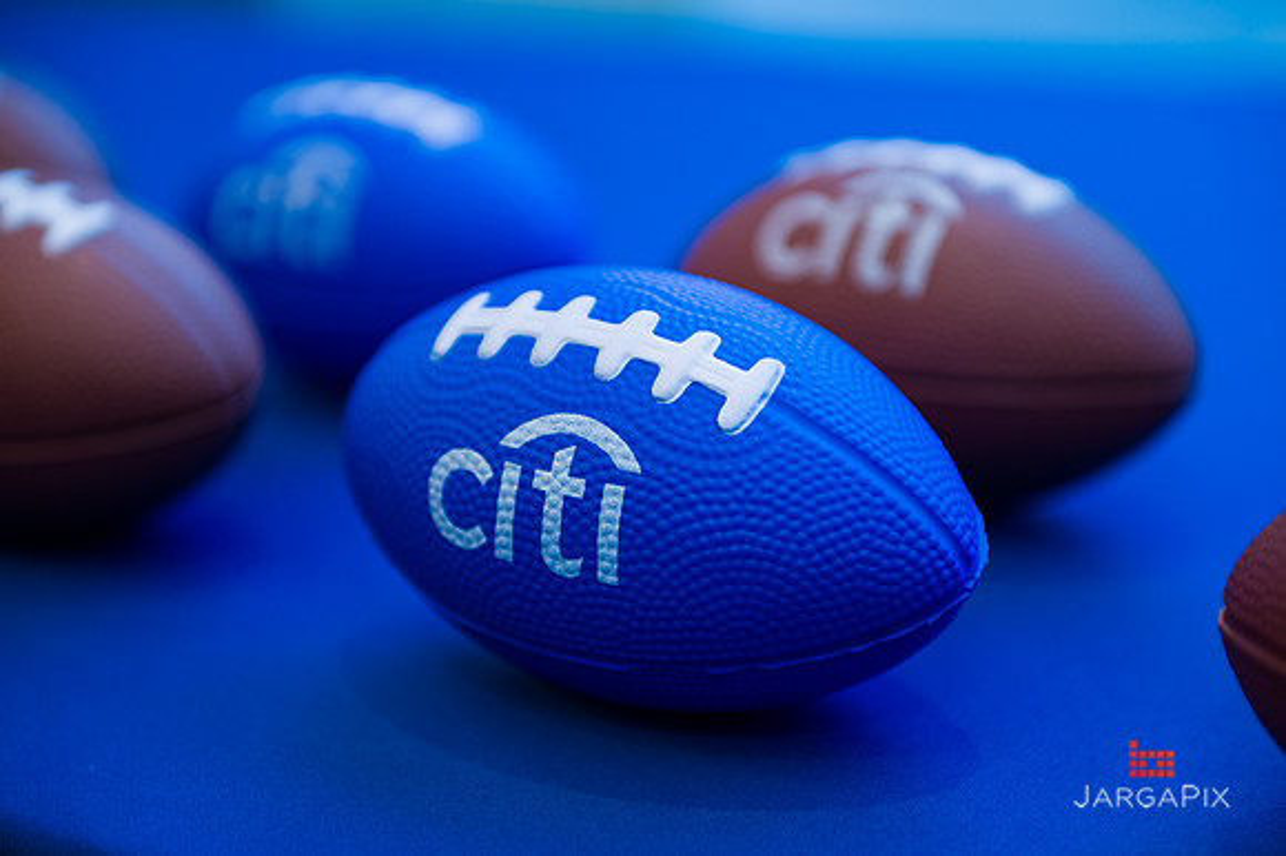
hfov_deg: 28.9
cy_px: 428
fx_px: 2499
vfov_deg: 19.4
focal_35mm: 70
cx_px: 643
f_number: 4
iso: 400
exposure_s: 1/200
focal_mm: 70
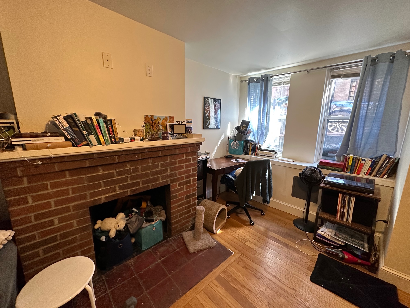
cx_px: 205
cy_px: 154
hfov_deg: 102.1
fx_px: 166
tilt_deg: -12.6
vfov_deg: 85.7
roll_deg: -0.6
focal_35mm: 14
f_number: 2.2
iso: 250
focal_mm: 2.22
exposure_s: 1/60
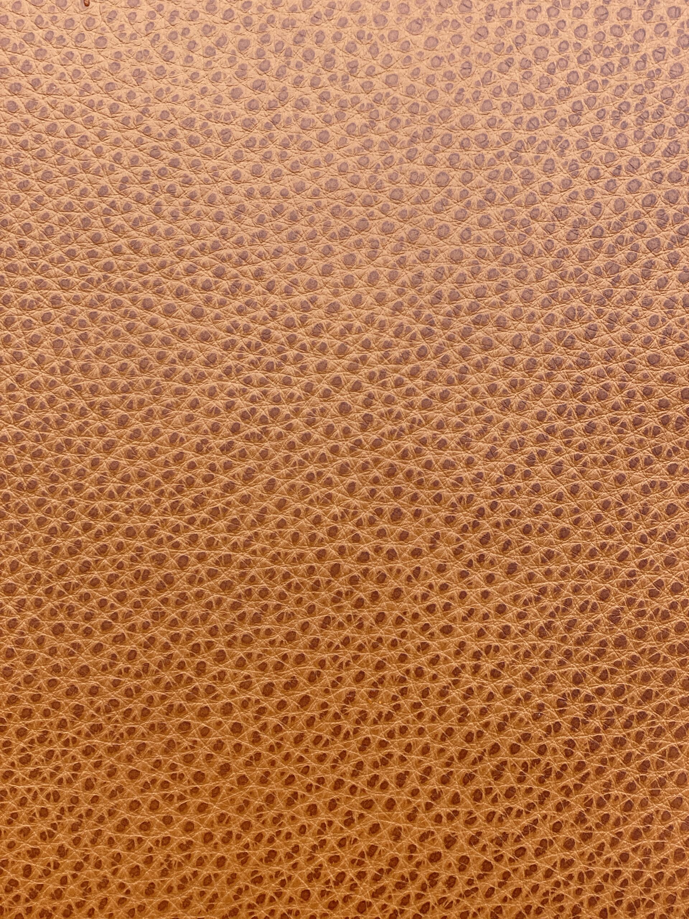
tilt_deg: -23.2
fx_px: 1380
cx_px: 344
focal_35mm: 52
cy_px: 460
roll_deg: -1.5
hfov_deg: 28.0
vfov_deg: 36.8
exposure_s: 1/122
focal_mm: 6
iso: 50
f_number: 2
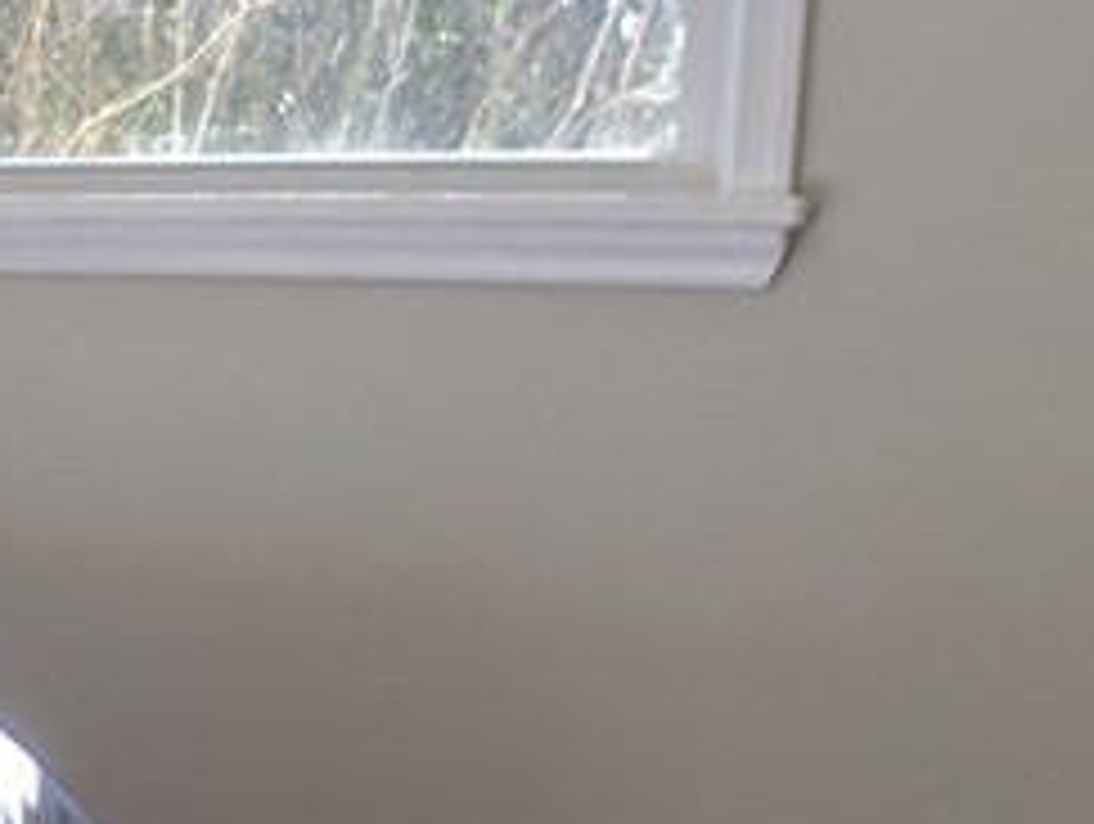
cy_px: 923
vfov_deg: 12.0
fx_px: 3861
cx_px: -275
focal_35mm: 122
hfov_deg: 15.4
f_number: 2.2
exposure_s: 1/60
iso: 25
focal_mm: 4.15
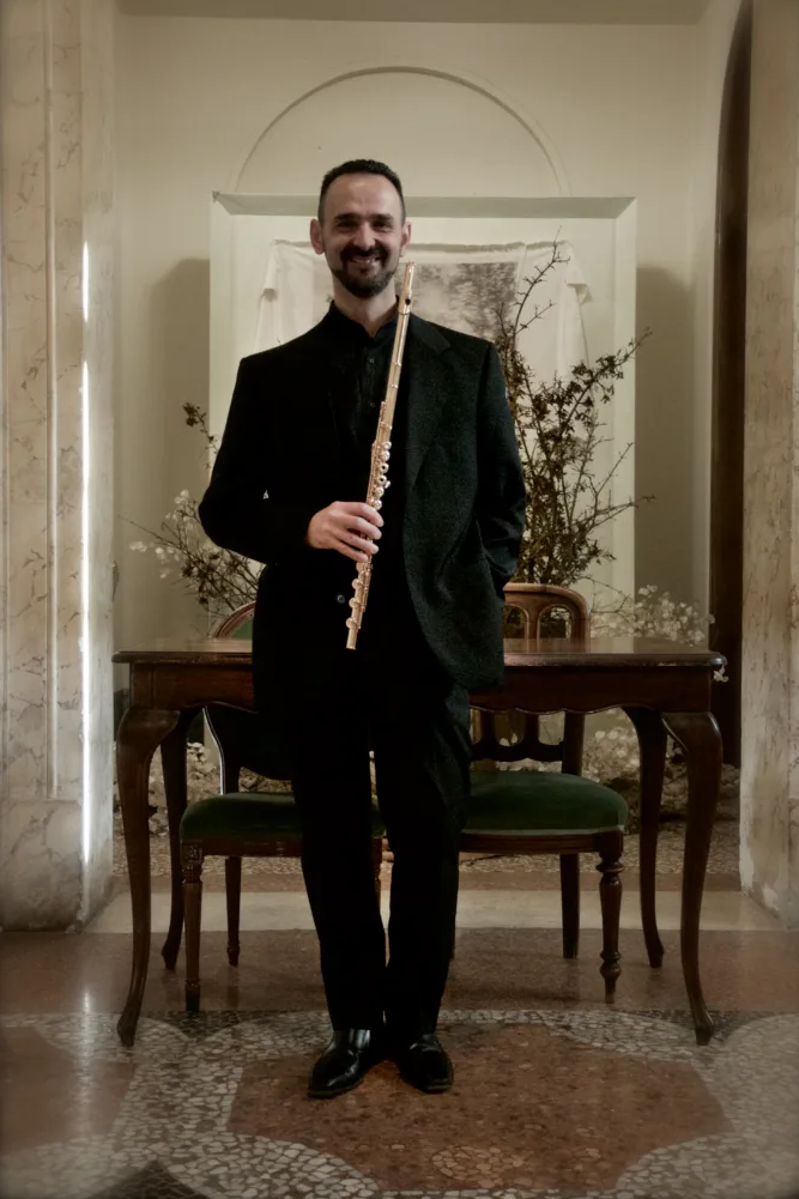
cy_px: 589
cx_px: 404
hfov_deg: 29.2
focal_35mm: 46
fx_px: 1532
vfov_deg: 42.7
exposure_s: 1/100
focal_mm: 30
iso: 1000
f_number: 4.2
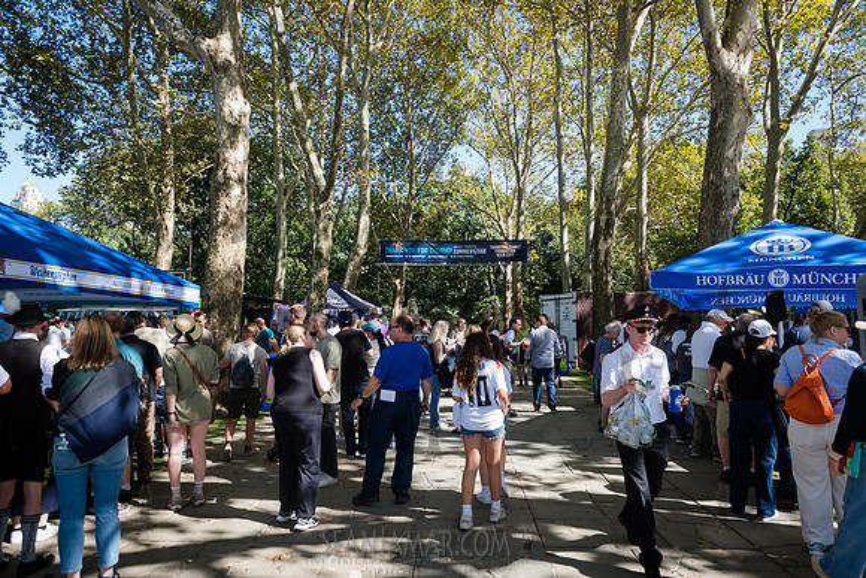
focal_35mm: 24
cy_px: 289
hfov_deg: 73.5
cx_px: 433
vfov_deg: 53.0
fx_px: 580
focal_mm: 24
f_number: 4.5
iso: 250
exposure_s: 1/320
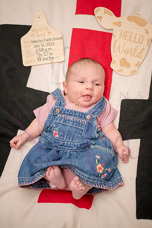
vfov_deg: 39.6
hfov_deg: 27.0
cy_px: 114
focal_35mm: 50
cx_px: 76
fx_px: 317
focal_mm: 50
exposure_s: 1/250
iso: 800
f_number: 4
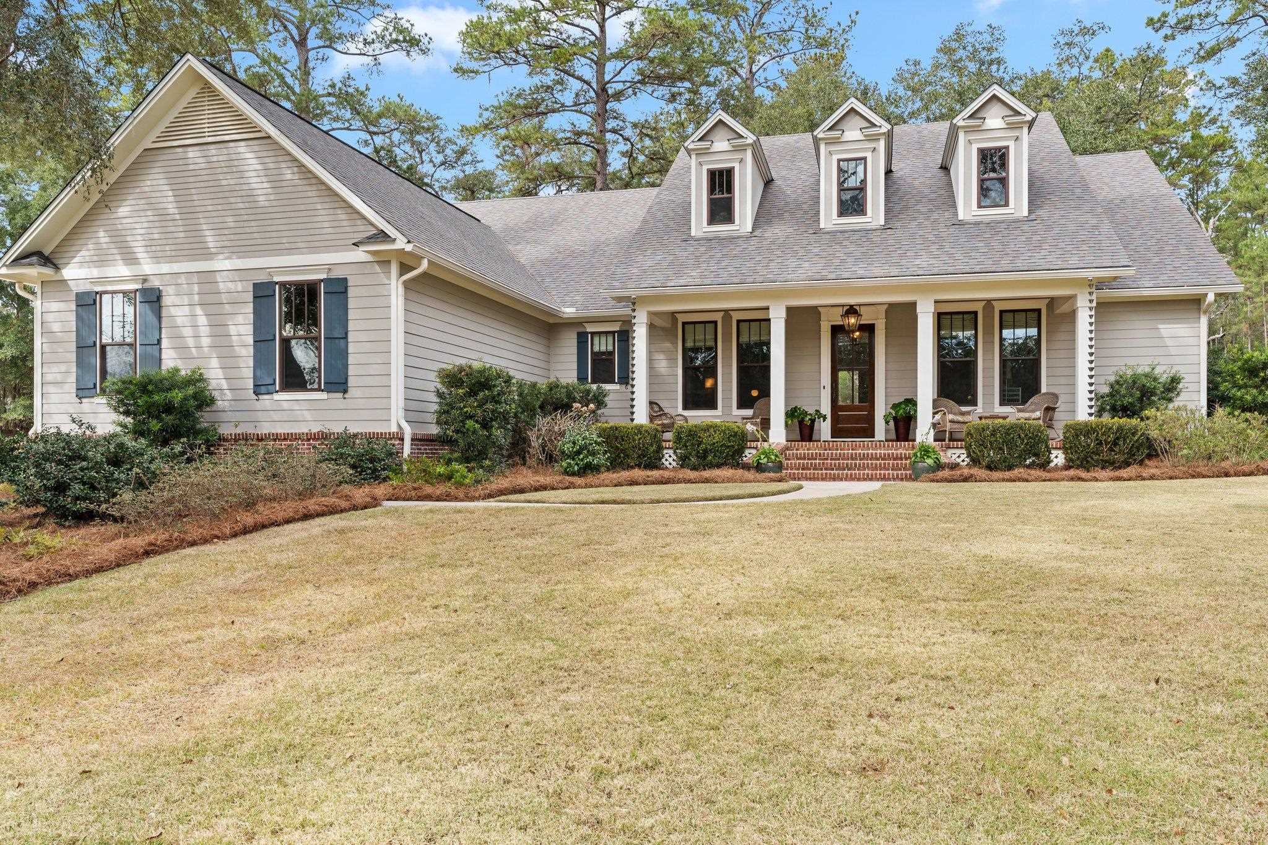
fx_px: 916
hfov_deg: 69.4
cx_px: 634
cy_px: 422
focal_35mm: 26
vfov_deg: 49.5
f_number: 9
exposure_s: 1/6
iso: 100
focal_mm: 26
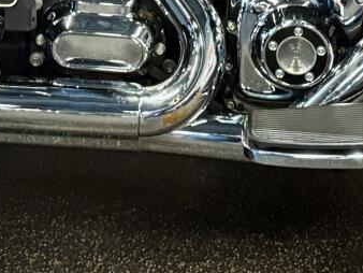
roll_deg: -1.0
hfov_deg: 13.8
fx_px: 1490
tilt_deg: -10.6
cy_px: -322
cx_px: 96
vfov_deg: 9.6
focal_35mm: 142
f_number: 1.78
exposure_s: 1/60
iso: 500
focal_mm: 6.76
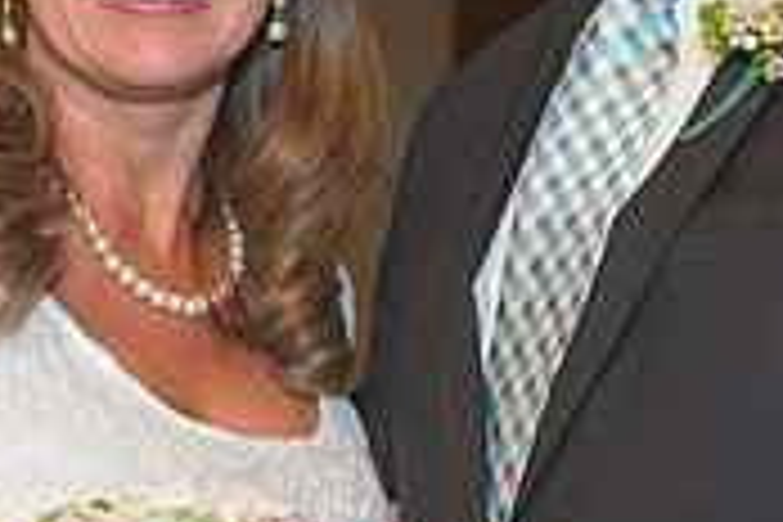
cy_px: 18
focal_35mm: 160
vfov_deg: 8.5
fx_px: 3480
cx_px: 508
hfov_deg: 12.8
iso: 1250
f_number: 4.5
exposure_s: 1/100
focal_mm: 48
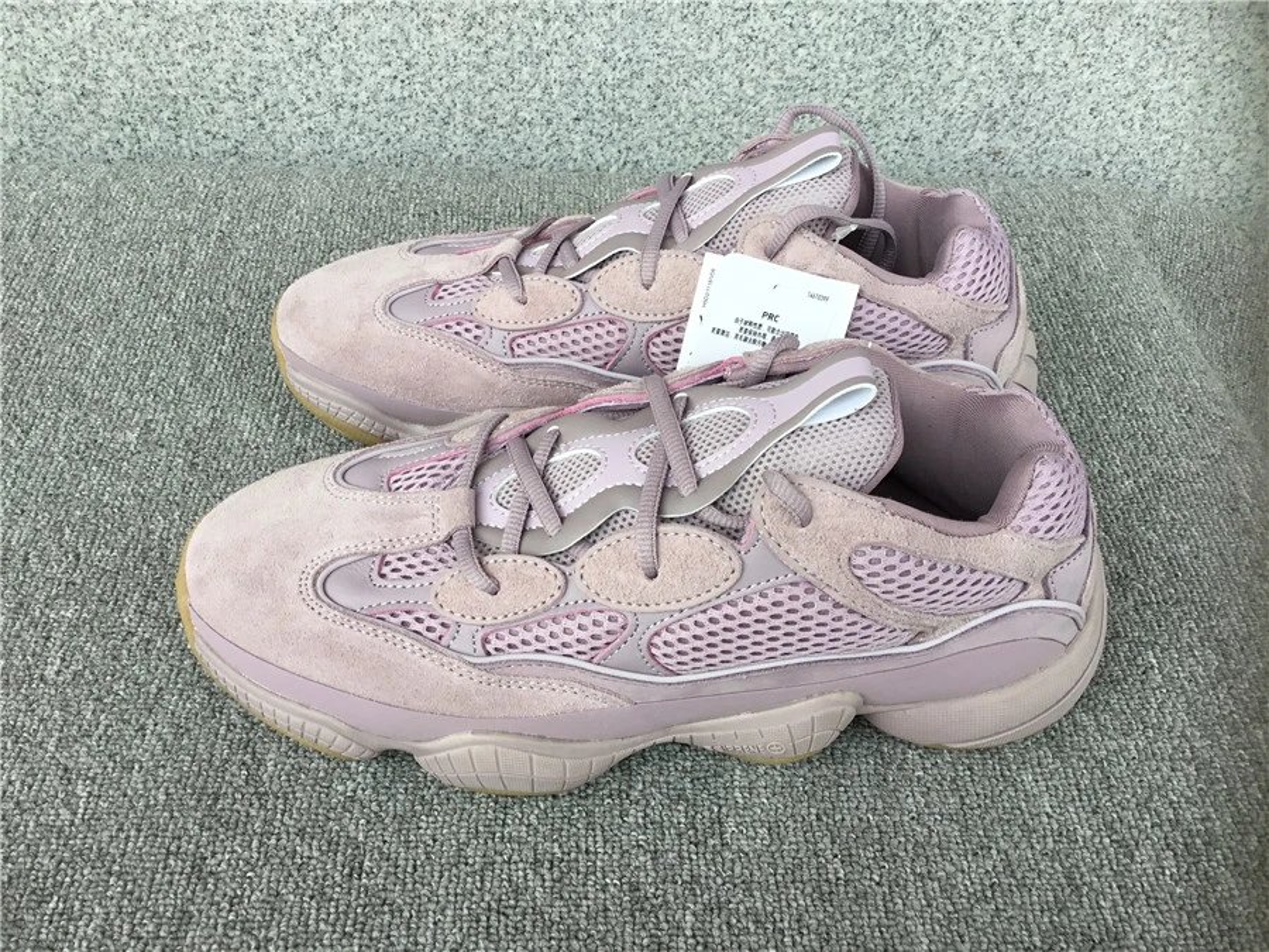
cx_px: 634
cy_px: 476
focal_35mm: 31
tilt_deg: -46.7
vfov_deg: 45.4
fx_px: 1136
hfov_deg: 58.4
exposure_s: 1/199
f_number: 2.4
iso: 25
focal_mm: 3.3
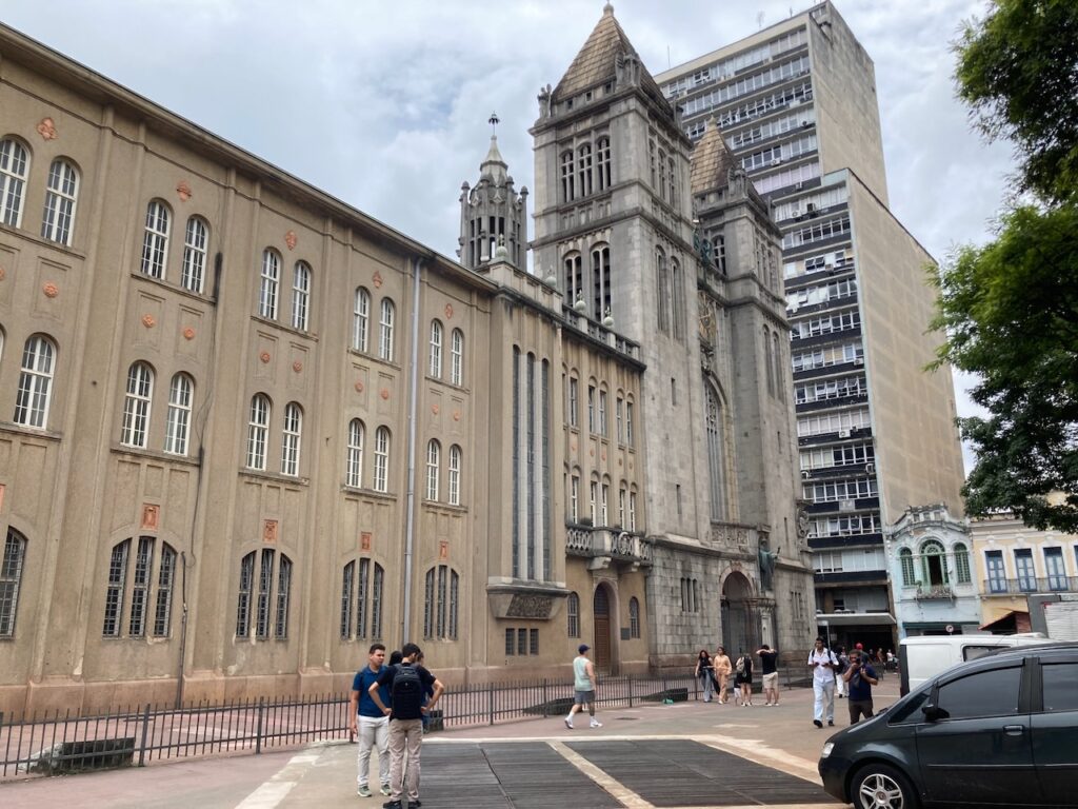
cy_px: 404
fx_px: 872
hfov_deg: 63.4
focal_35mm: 28
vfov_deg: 49.7
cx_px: 539
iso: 20
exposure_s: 1/1453
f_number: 1.8
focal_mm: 3.99
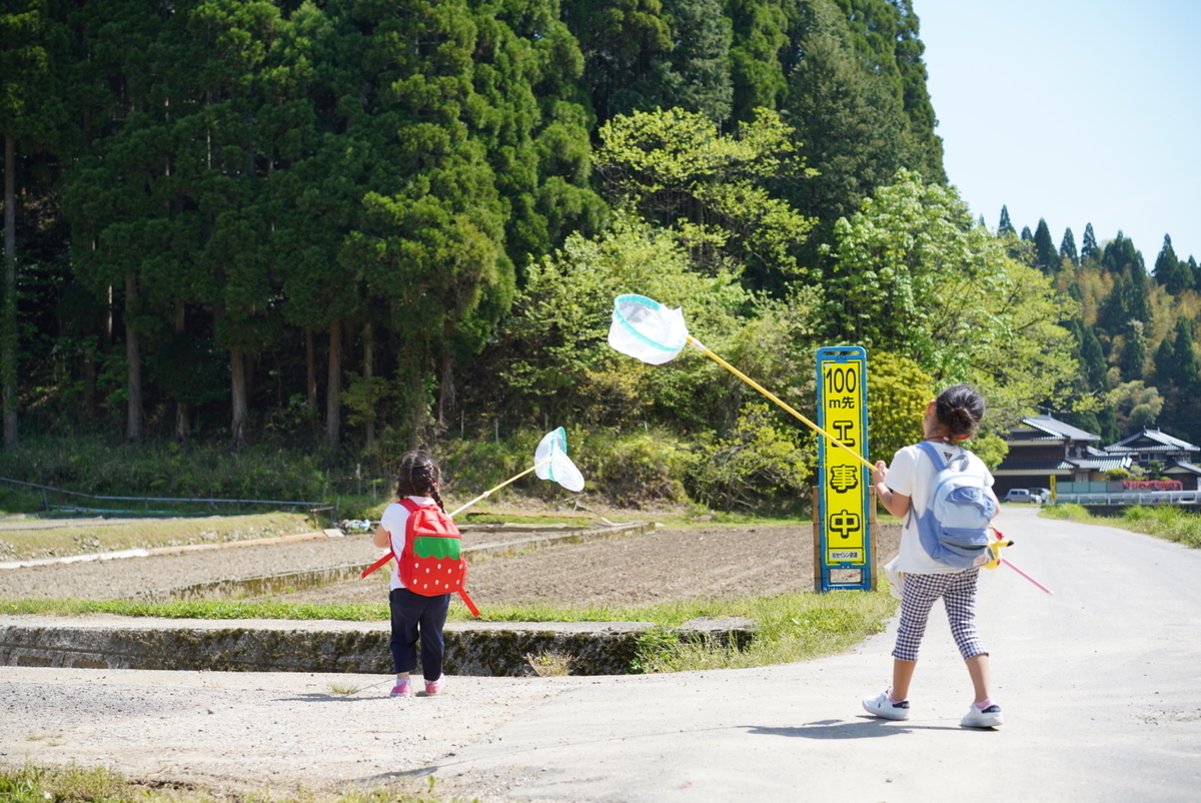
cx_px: 600
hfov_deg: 36.2
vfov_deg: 24.7
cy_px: 402
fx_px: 1836
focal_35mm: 55
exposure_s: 1/500
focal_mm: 55
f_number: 4
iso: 100
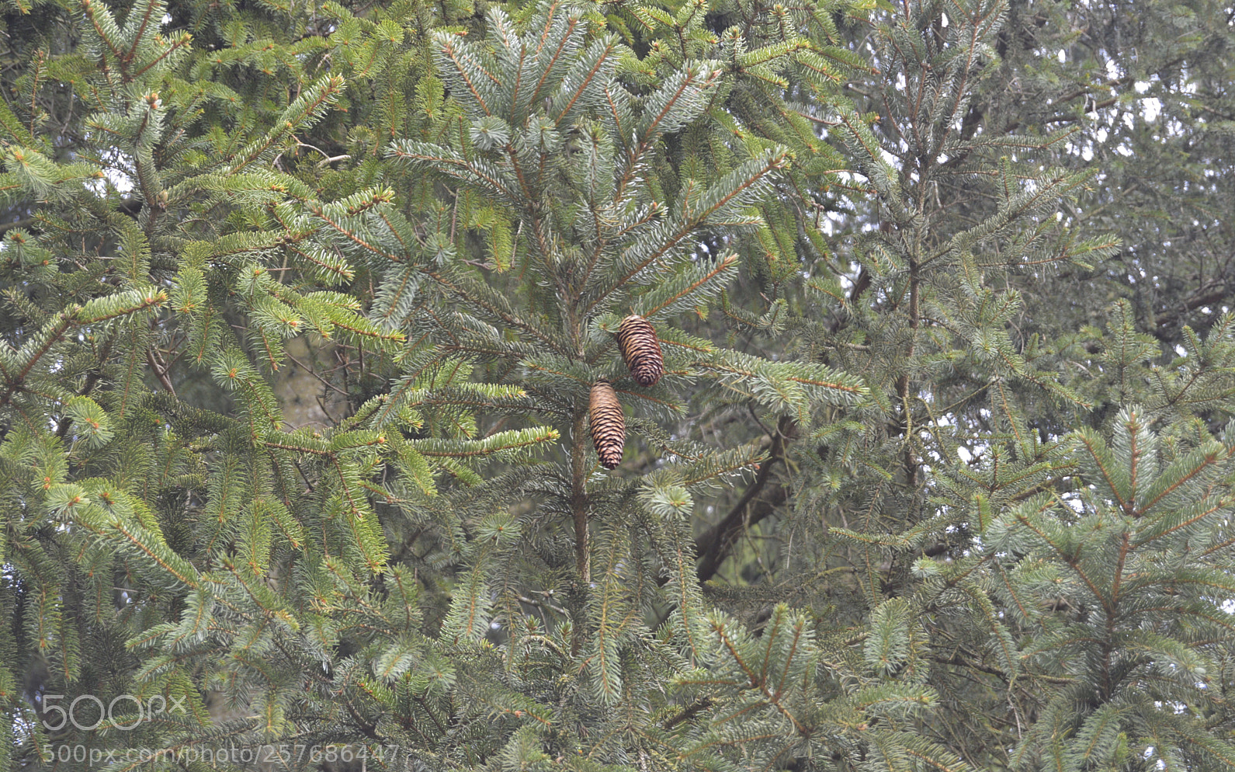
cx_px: 615
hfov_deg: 24.5
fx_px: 2844
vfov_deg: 15.4
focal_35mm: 85
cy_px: 402
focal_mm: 55
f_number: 5.6
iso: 400
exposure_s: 1/100
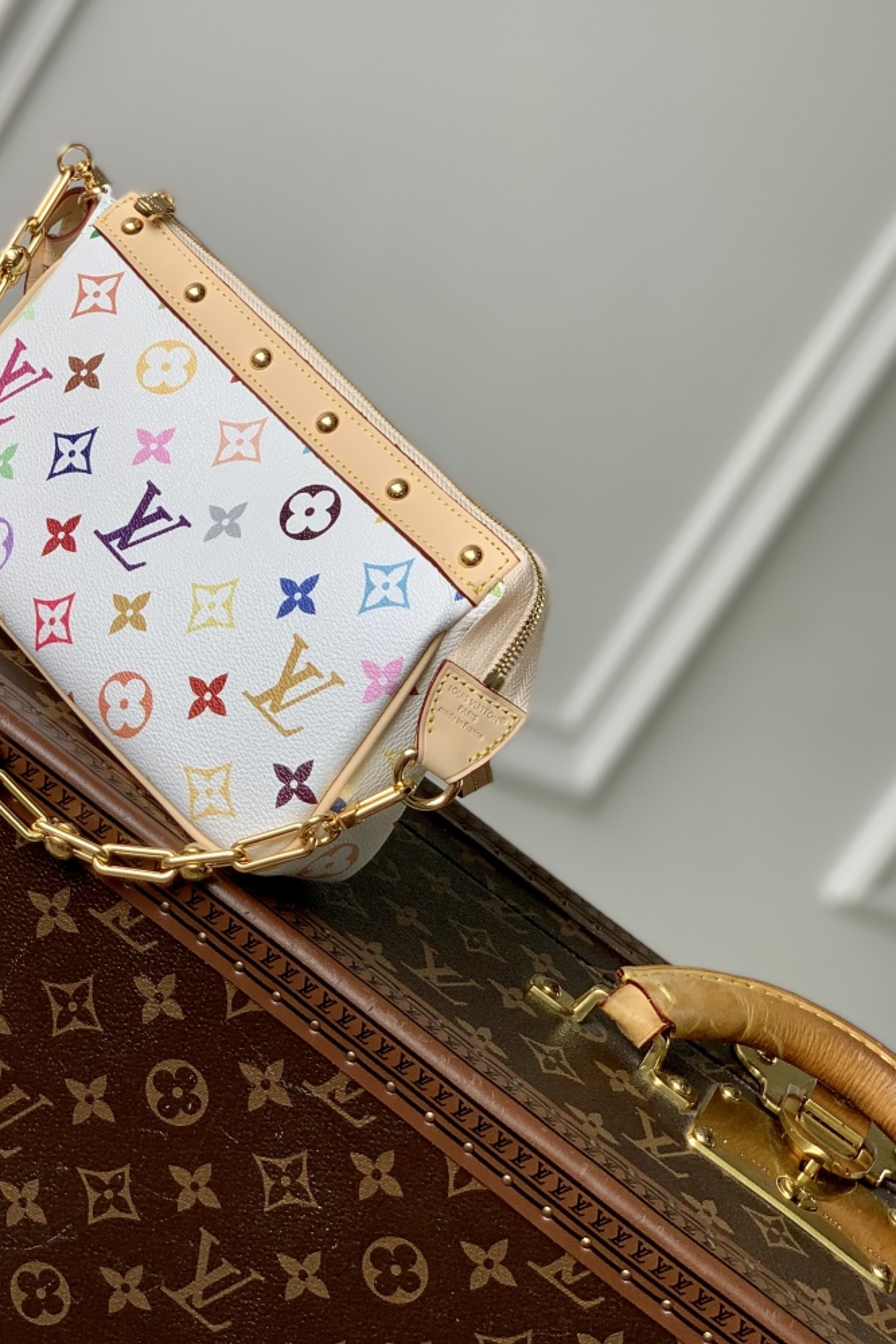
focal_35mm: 78
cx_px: 200
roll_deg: -31.9
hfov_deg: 17.4
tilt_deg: -13.8
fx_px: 2910
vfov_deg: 25.8
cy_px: 392
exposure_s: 1/144
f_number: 2.4
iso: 16
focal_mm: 6
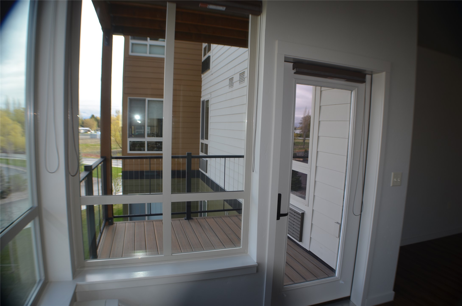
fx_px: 346
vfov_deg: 47.7
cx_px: 231
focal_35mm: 27
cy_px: 153
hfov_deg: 67.5
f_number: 4
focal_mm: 18
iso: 100
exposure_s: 1/200
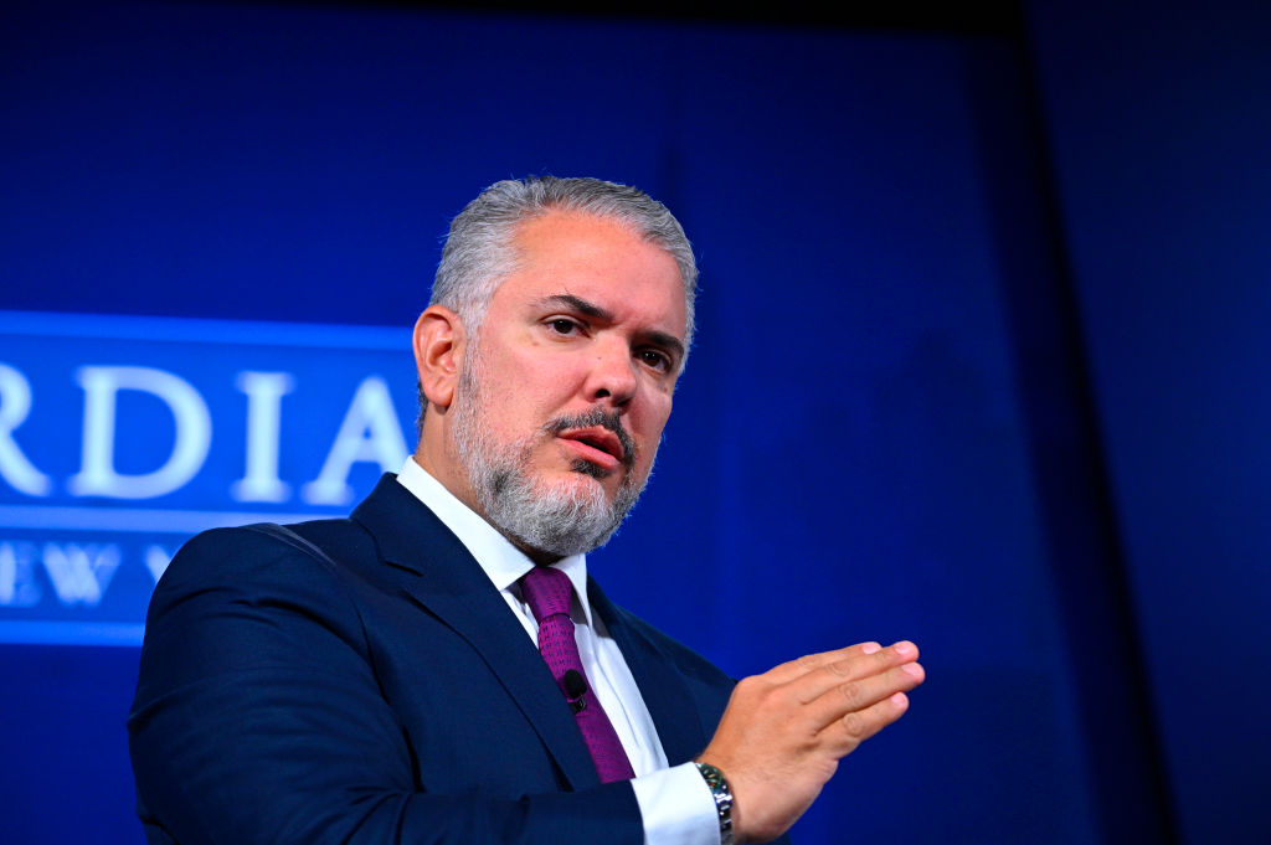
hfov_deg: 14.2
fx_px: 5115
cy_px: 422
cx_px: 636
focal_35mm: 145
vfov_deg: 9.4
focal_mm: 145
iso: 2000
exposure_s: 1/160
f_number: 5.6
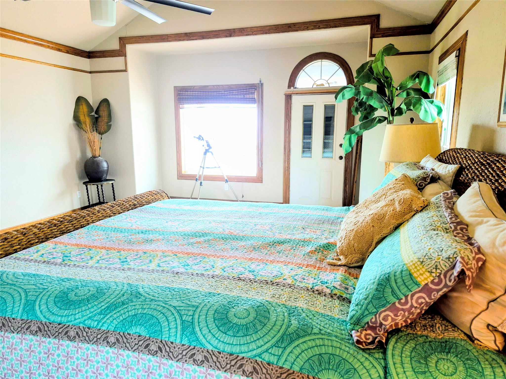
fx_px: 336
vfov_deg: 58.9
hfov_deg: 73.9
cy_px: 190
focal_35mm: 23
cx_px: 253
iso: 100
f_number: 1.8
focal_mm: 5.4
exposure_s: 1/60
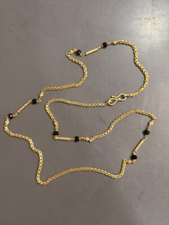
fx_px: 312
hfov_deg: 30.3
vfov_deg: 39.7
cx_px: 84
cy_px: 112
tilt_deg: -84.5
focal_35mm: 48
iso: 80
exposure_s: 1/50
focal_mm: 6.76
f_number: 1.78
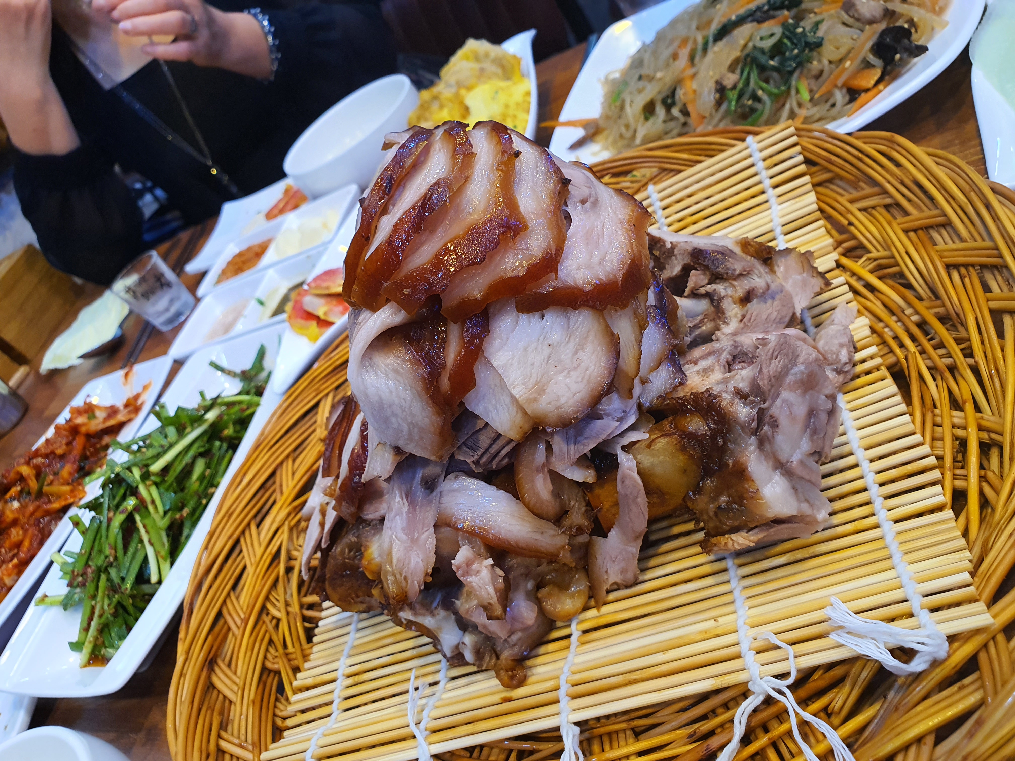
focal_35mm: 26
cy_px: 380
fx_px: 762
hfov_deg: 67.3
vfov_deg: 53.1
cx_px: 508
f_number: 2.4
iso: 250
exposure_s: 1/40
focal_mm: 4.3
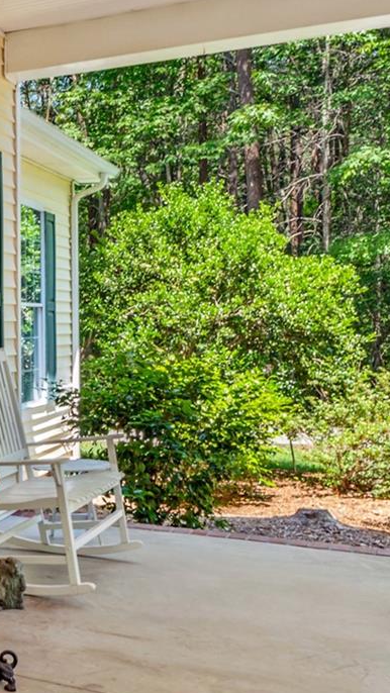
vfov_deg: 41.3
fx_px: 919
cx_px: -352
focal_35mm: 50
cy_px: 330
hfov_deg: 18.0
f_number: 8
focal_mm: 16
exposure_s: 1/20
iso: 100
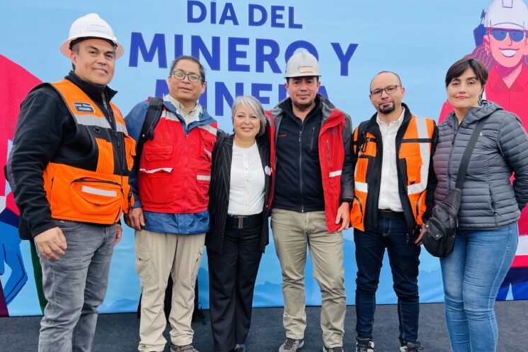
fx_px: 410
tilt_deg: -5.0
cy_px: 201
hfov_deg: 65.5
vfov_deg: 46.2
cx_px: 266
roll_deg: +0.1
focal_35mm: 28
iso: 64
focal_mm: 5.7
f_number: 1.5
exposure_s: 1/1196
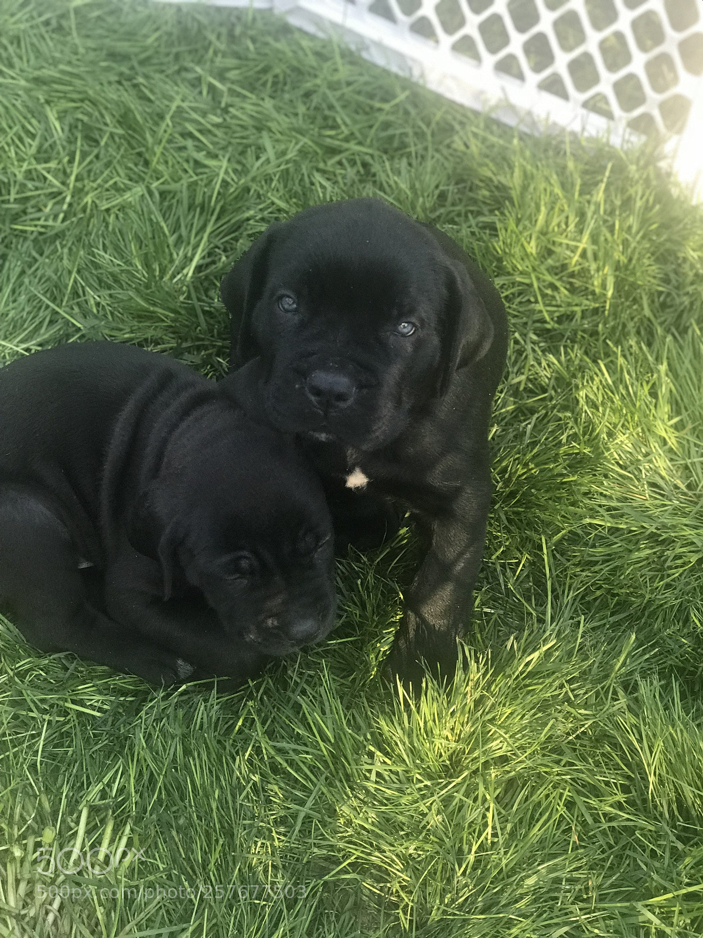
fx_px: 1543
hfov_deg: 25.7
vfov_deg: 33.8
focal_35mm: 57
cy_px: 469
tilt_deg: -56.9
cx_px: 352
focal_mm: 6.6
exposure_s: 1/60
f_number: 2.8
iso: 40
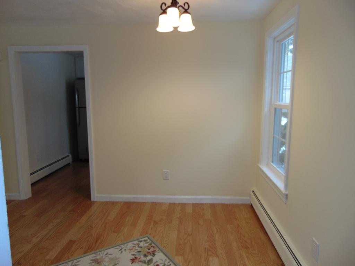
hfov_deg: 69.4
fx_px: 256
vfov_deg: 54.9
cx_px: 178
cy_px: 133
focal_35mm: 25
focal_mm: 4.5
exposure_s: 1/50
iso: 80
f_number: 3
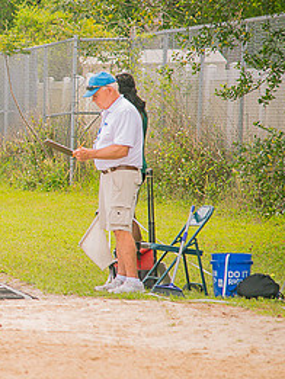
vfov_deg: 7.7
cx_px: -119
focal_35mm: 256
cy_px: 197
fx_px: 2808
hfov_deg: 5.8
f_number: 4
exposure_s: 1/200
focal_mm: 120
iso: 200
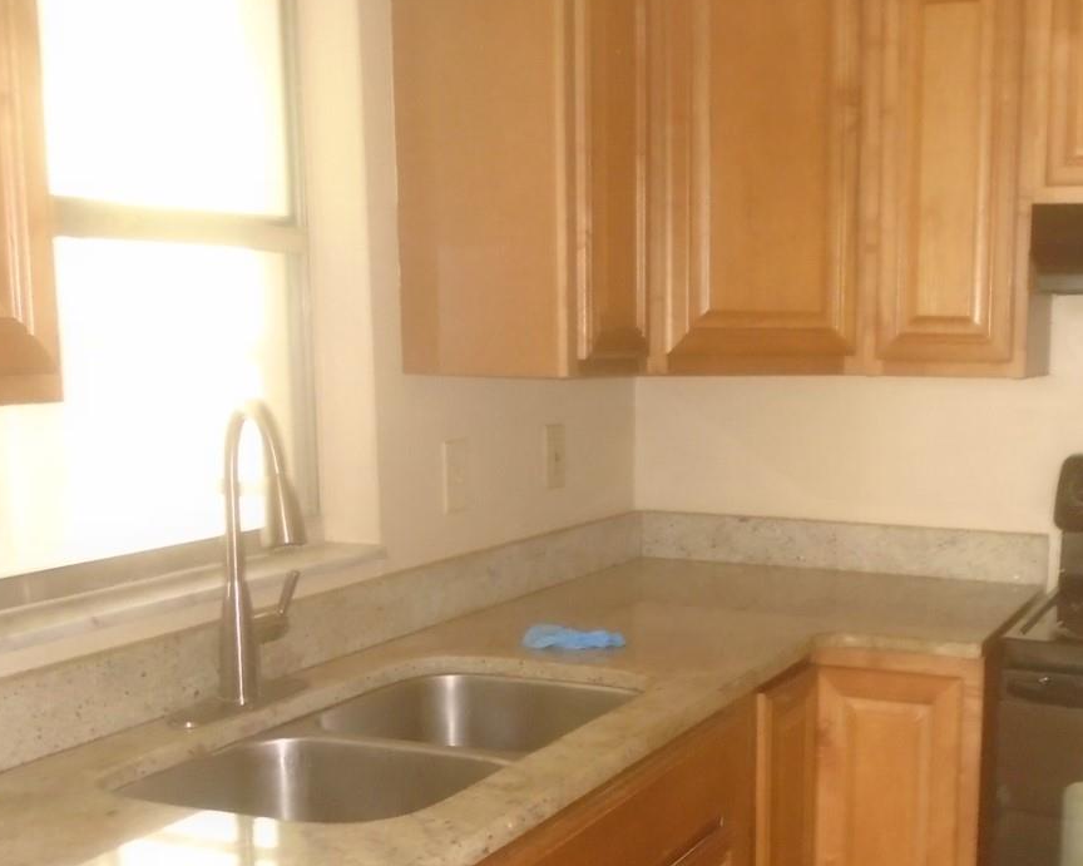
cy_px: 597
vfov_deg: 31.8
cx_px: 766
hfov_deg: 38.8
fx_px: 1506
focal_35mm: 47
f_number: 3.2
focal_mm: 4.6
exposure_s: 1/6
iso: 400
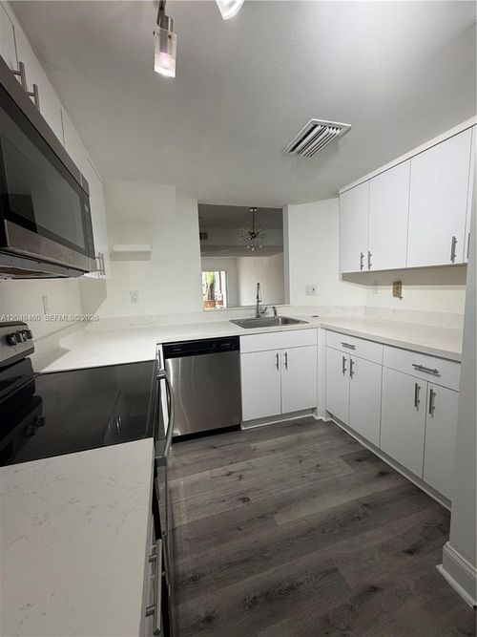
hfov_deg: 85.7
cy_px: 318
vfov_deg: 102.1
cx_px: 238
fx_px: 257
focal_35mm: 14
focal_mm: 2.22
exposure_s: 1/120
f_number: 2.2
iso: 200
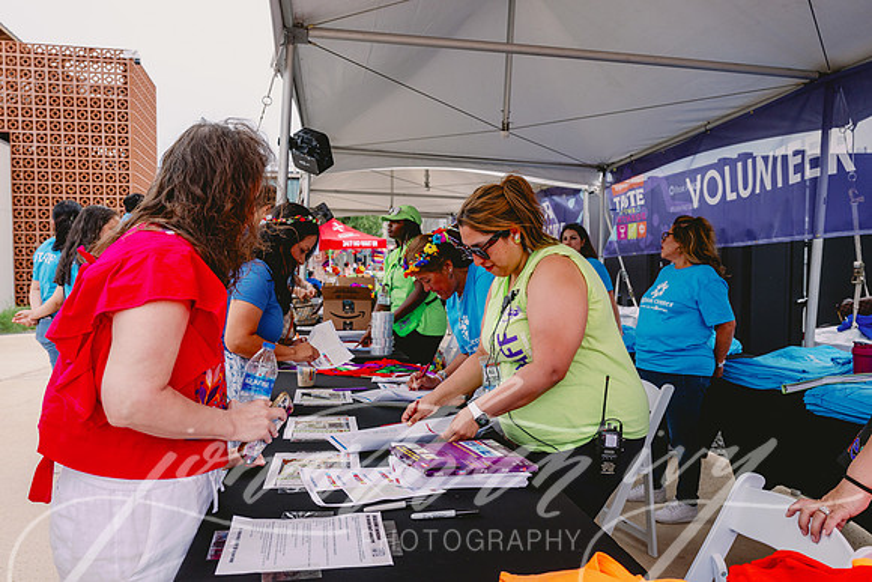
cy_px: 291
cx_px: 436
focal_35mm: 27
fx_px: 654
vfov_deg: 48.0
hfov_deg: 67.4
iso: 250
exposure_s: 1/800
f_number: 5
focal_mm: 27
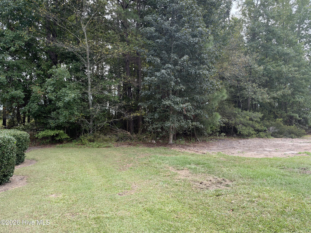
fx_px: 216
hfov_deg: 71.6
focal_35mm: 24
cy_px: 116
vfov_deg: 56.8
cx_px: 156
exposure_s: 1/538
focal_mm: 6.93
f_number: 1.8
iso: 80
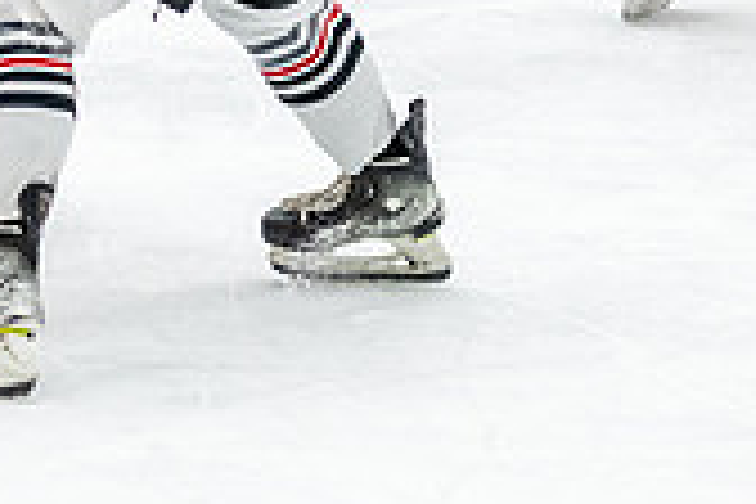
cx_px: -110
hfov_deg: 5.4
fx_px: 7937
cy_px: -326
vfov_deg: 3.6
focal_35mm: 378
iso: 4000
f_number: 2.8
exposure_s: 1/640
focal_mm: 85
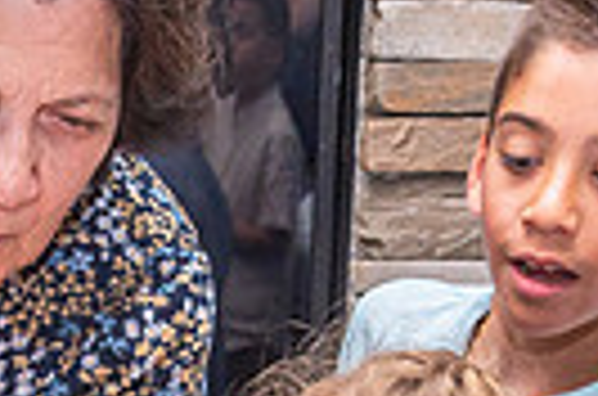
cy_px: 884
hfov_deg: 14.2
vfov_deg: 8.8
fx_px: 2386
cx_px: 112
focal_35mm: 144
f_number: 10
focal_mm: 24
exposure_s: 1/125
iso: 800
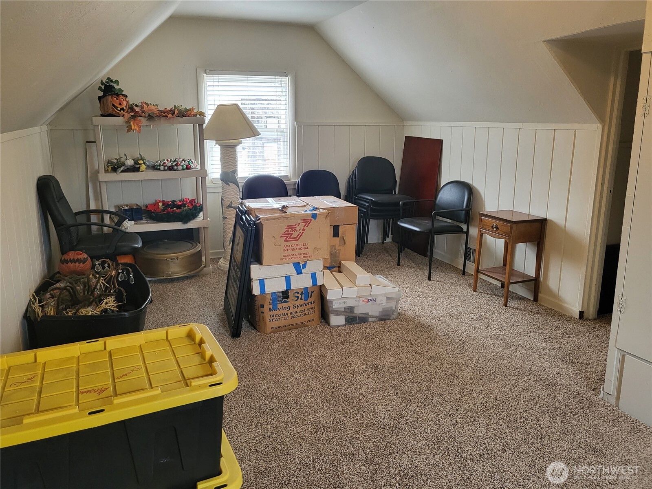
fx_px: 490
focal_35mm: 26
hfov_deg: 67.3
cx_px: 326
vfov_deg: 53.1
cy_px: 244
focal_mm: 4.25
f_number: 1.8
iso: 200
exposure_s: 1/40
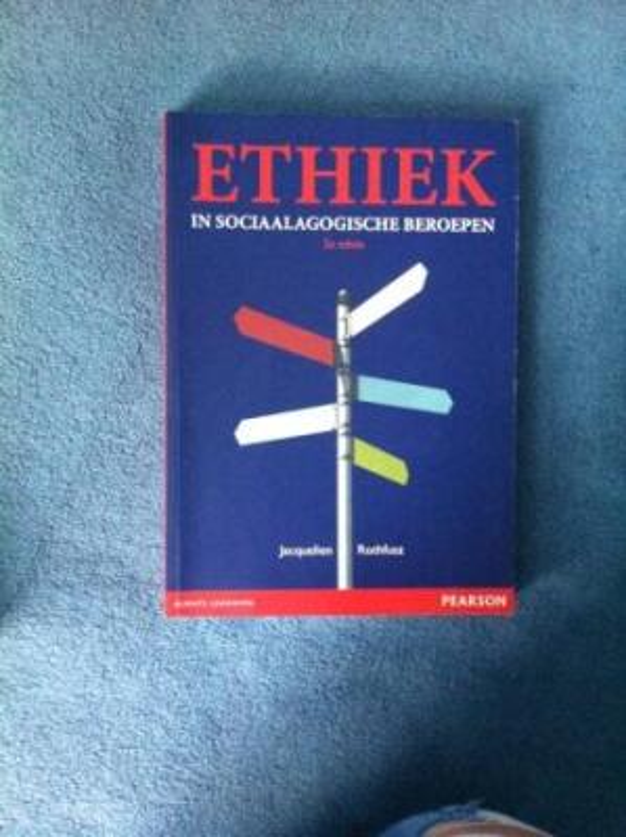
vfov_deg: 52.7
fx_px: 846
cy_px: 418
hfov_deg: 40.6
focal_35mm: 35
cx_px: 313
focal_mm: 3.85
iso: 640
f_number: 2.8
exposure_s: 1/15
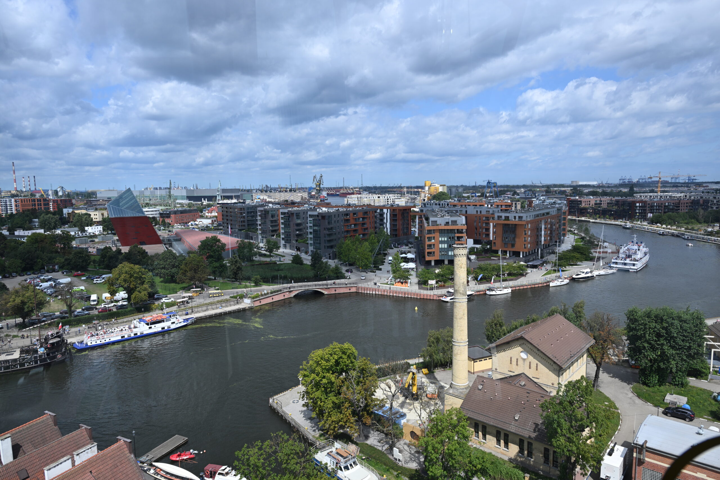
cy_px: 240
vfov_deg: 53.1
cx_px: 360
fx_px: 480
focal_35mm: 24
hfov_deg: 73.7
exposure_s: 1/250
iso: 100
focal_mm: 24
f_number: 8
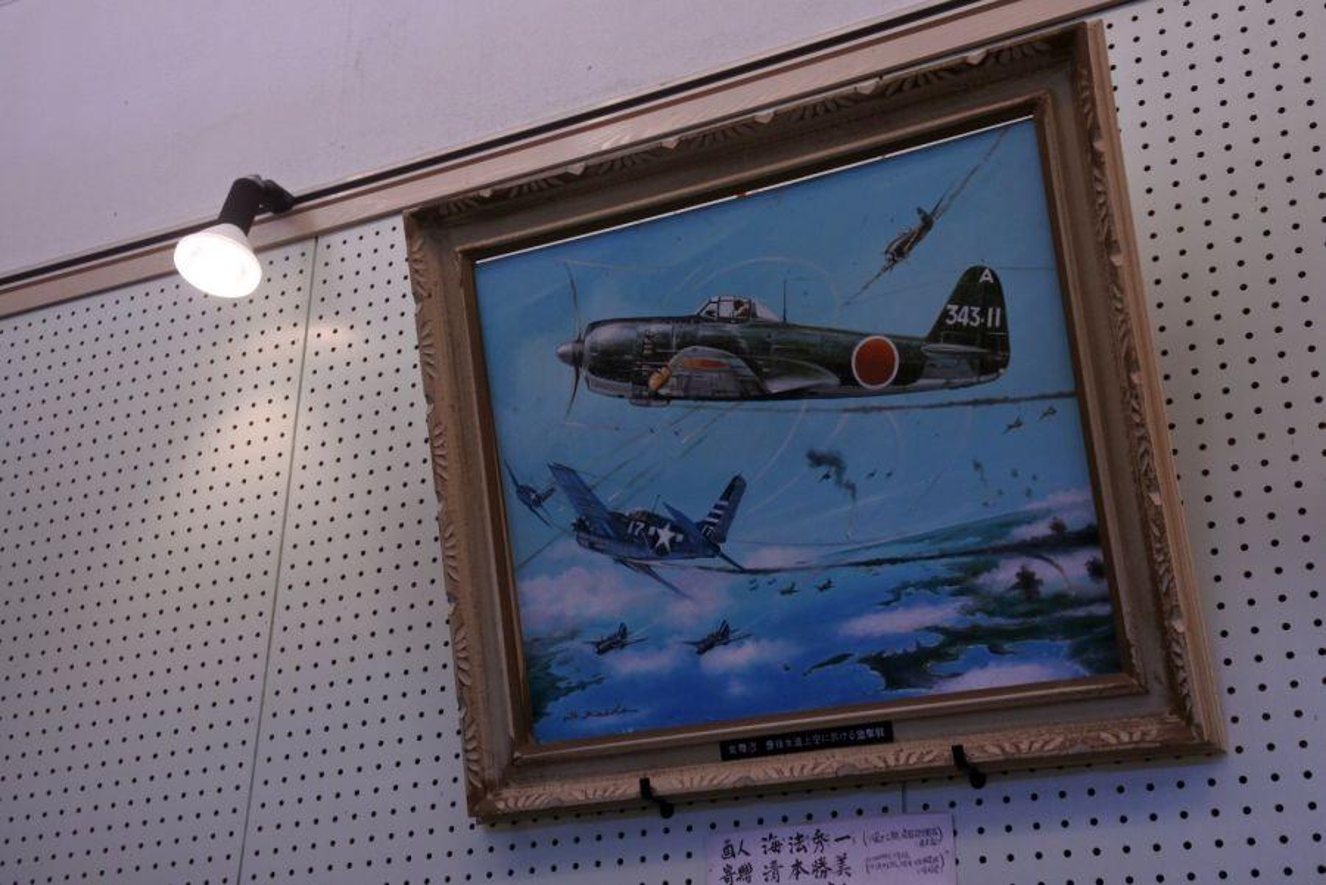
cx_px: 663
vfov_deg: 27.6
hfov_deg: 40.3
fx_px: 1806
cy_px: 442
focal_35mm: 49
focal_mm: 18.4
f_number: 4.5
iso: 400
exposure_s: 1/200
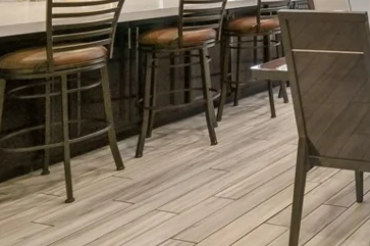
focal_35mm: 48
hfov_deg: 29.6
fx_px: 493
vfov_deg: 25.4
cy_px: -41
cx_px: 520
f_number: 8
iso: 500
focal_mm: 17
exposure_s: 1/10
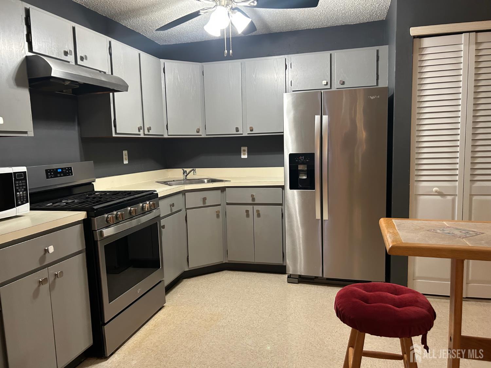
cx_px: 246
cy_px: 184
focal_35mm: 26
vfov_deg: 53.1
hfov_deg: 67.3
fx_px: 369
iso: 250
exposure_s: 1/60
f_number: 1.5
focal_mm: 5.7
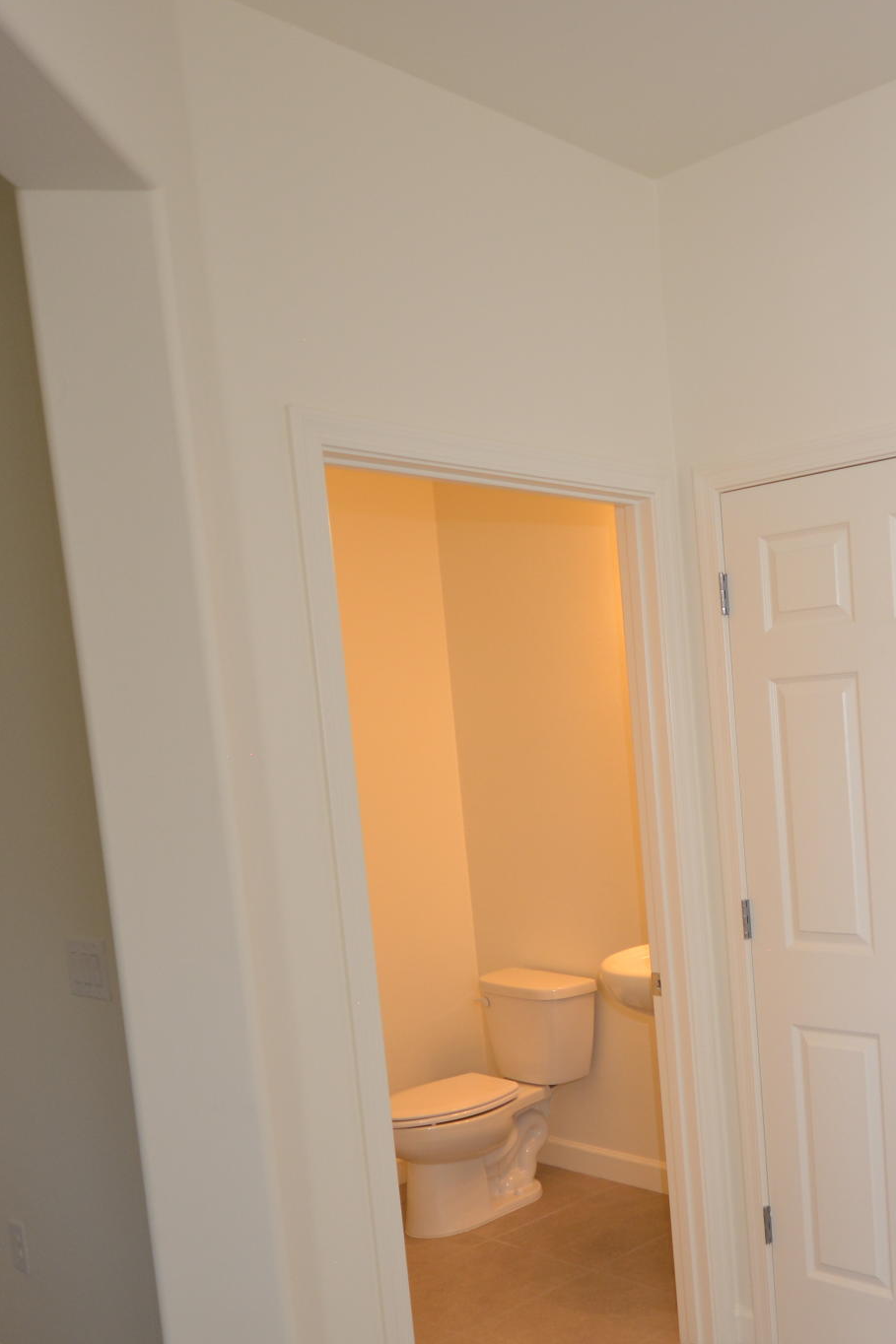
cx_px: 846
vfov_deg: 56.4
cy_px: 856
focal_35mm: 33
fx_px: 1232
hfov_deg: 36.8
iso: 250
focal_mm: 10
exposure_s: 1/60
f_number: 4
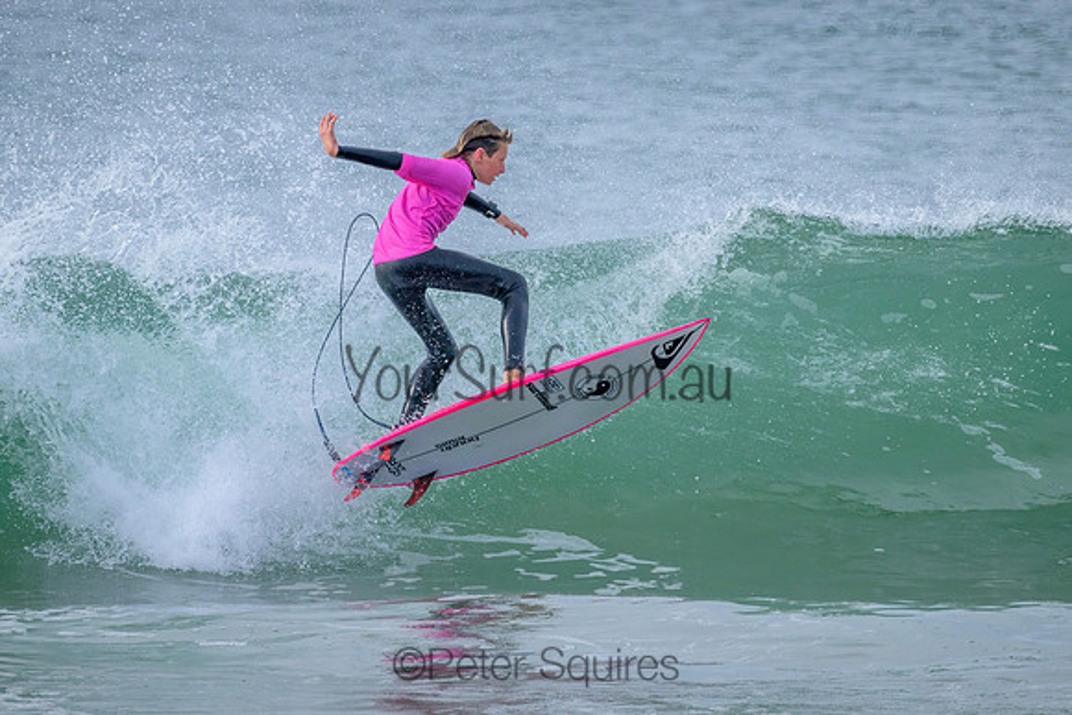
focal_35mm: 999
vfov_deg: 1.4
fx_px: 29757
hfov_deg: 2.1
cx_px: 560
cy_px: 319
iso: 1800
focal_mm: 800
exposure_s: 1/1600
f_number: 11
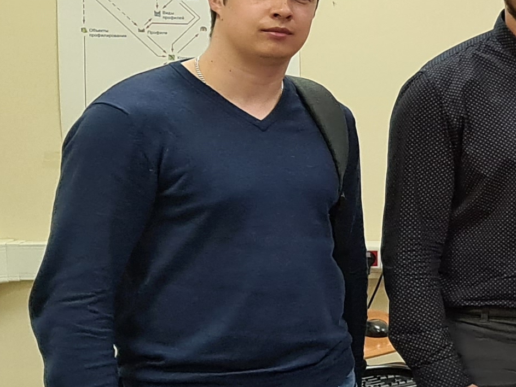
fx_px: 1581
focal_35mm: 106
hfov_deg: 14.8
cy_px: 165
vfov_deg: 14.0
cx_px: 1061
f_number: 1.8
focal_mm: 7
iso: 250
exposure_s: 1/100
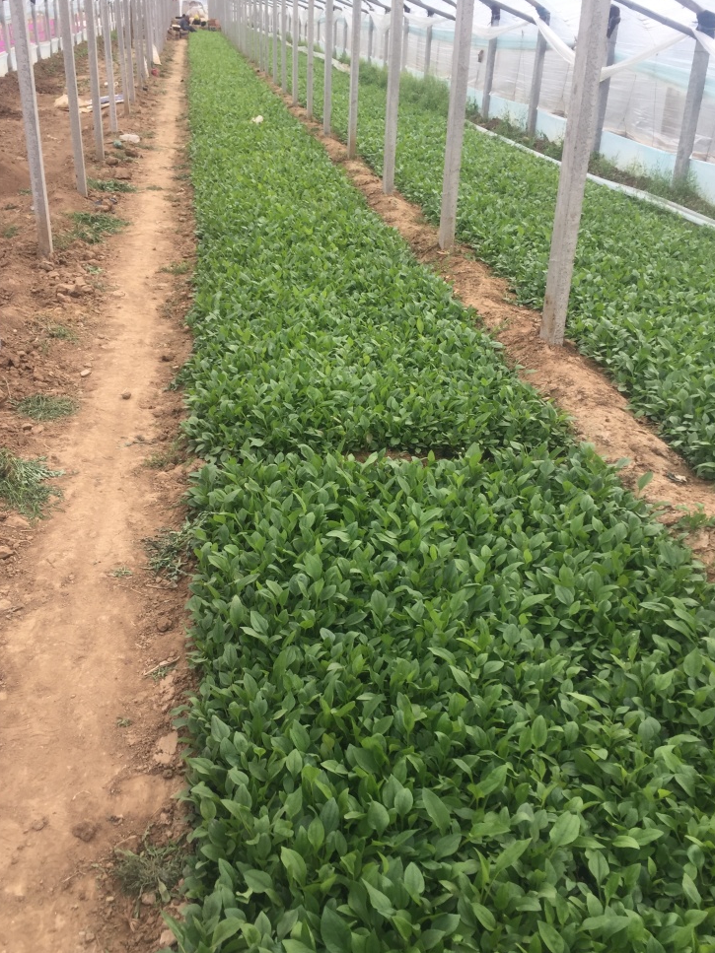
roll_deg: -0.6
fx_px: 881
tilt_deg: -27.2
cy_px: 519
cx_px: 326
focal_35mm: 32
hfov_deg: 44.1
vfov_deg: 56.7
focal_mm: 4.15
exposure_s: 1/507
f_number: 2.2
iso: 32
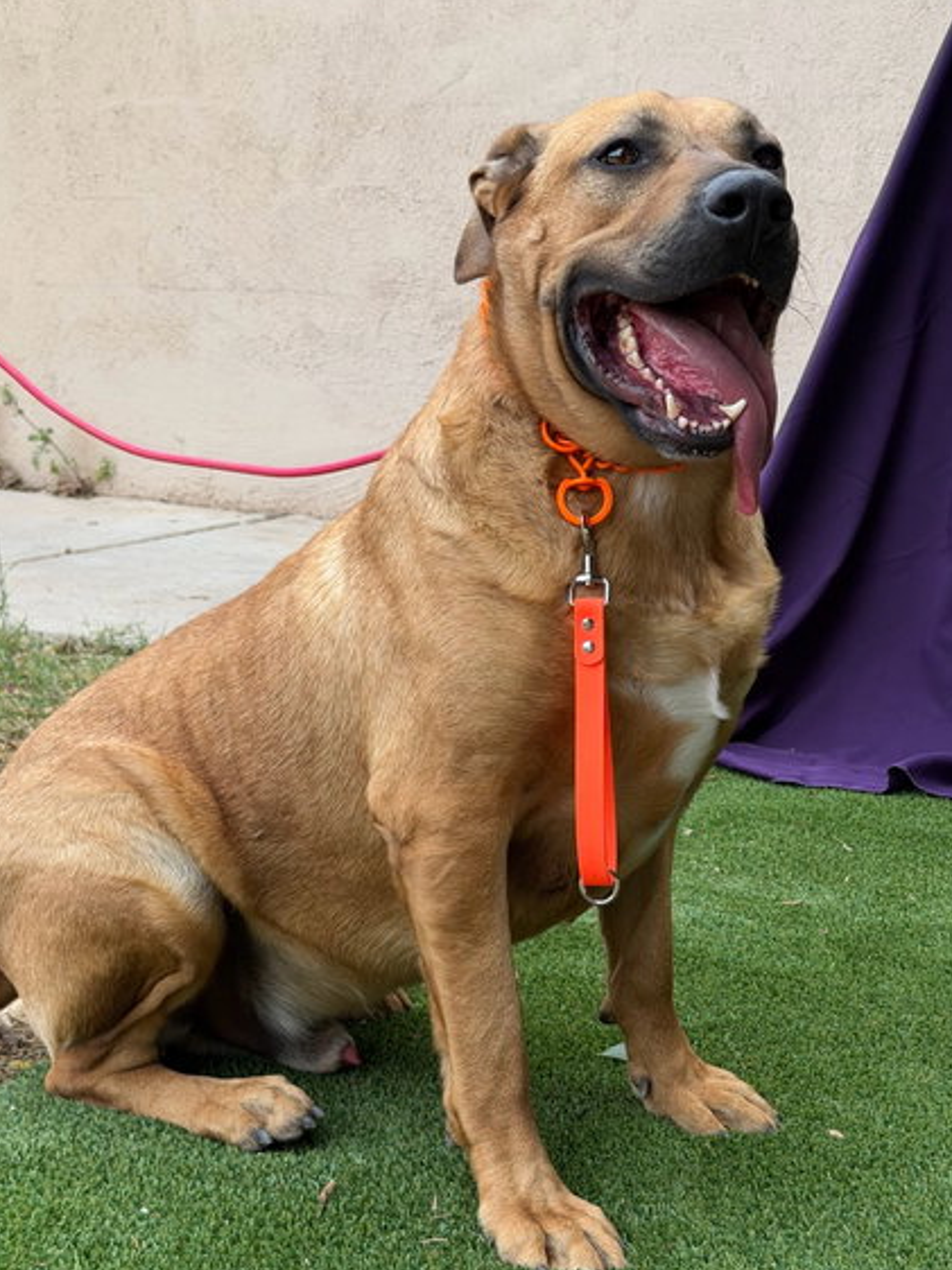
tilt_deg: -11.3
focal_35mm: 57
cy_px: 652
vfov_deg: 33.8
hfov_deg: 25.6
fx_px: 2092
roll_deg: -2.1
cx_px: 443
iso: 64
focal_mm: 6.76
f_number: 1.78
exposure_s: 1/928
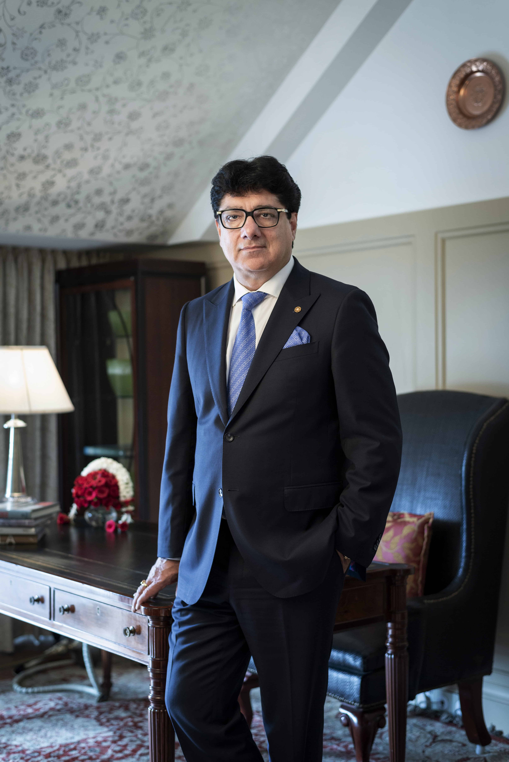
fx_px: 1060
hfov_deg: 27.0
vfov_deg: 39.6
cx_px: 254
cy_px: 381
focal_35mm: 50
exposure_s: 1/50
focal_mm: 50
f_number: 2.8
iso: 800
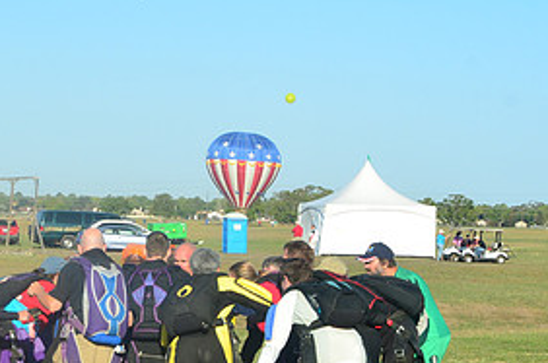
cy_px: 291
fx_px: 2340
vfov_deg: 8.9
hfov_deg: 13.2
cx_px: 45
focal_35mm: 154
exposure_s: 1/500
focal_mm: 50
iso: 400
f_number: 11
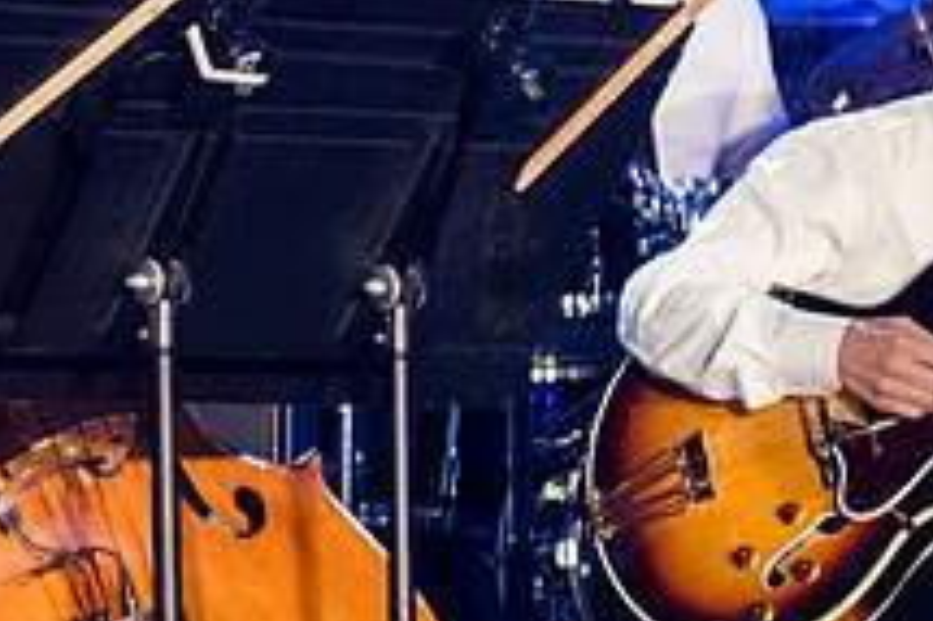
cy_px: -96
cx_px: -352
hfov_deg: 8.8
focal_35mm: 229
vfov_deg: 6.0
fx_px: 5930
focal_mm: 70
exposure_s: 1/400
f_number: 3.5
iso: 5000
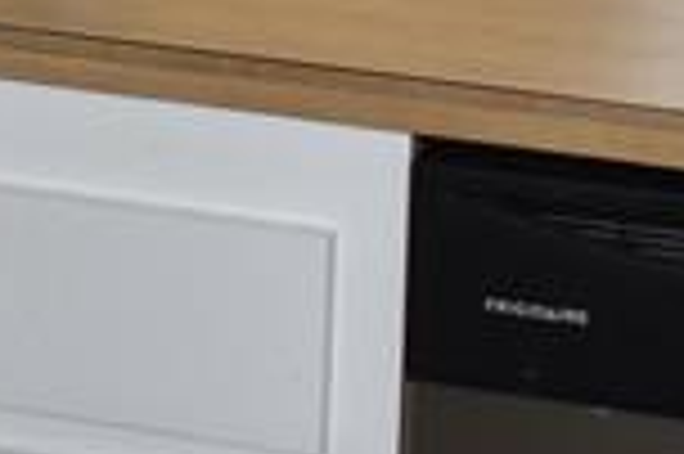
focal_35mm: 182
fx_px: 3454
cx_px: -202
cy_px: -387
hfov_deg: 11.0
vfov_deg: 7.3
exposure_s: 1/60
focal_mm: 18
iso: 125
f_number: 3.5
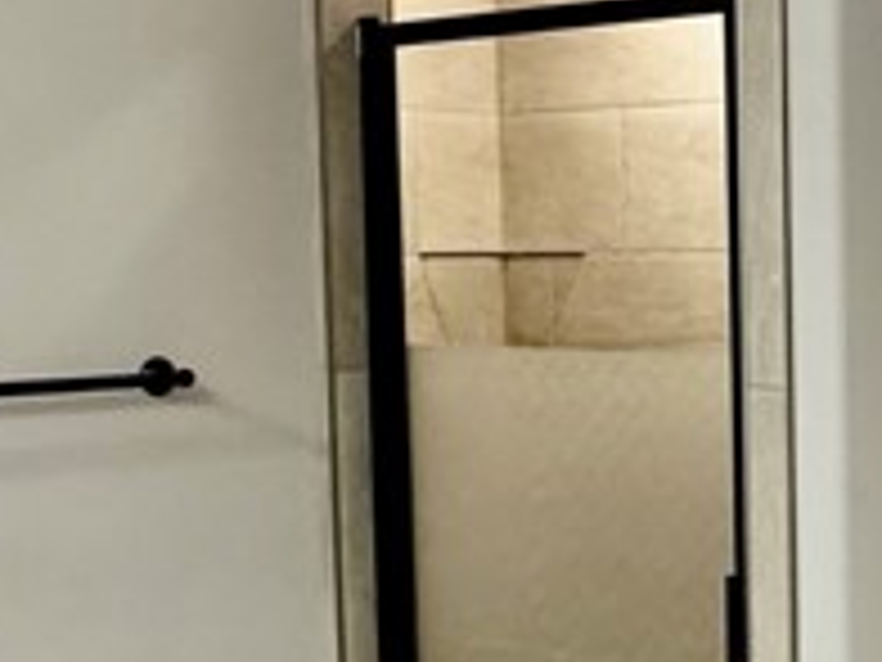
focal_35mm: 73
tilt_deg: -5.7
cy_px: 419
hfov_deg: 25.2
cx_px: 904
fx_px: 1860
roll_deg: +0.5
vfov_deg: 20.1
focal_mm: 2.22
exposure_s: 1/120
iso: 250
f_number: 2.2
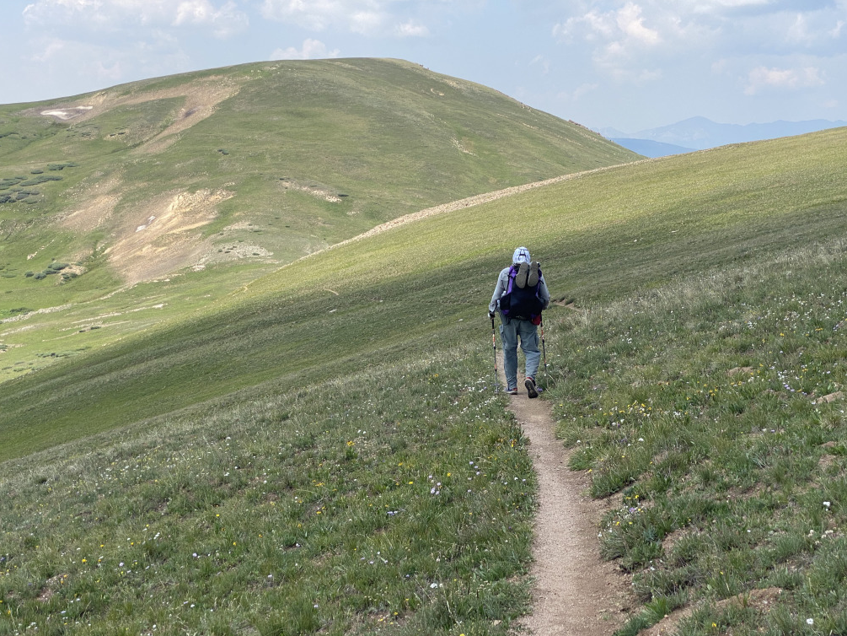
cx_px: 426
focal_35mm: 53
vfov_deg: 27.5
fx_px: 1297
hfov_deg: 36.2
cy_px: 323
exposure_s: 1/1370
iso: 20
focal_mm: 6
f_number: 2
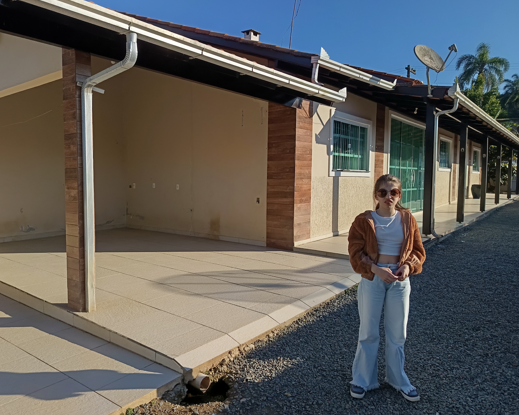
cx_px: 237
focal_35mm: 26
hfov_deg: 65.9
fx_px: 399
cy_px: 209
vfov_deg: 54.9
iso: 50
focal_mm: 5.31
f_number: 1.7
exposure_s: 1/245
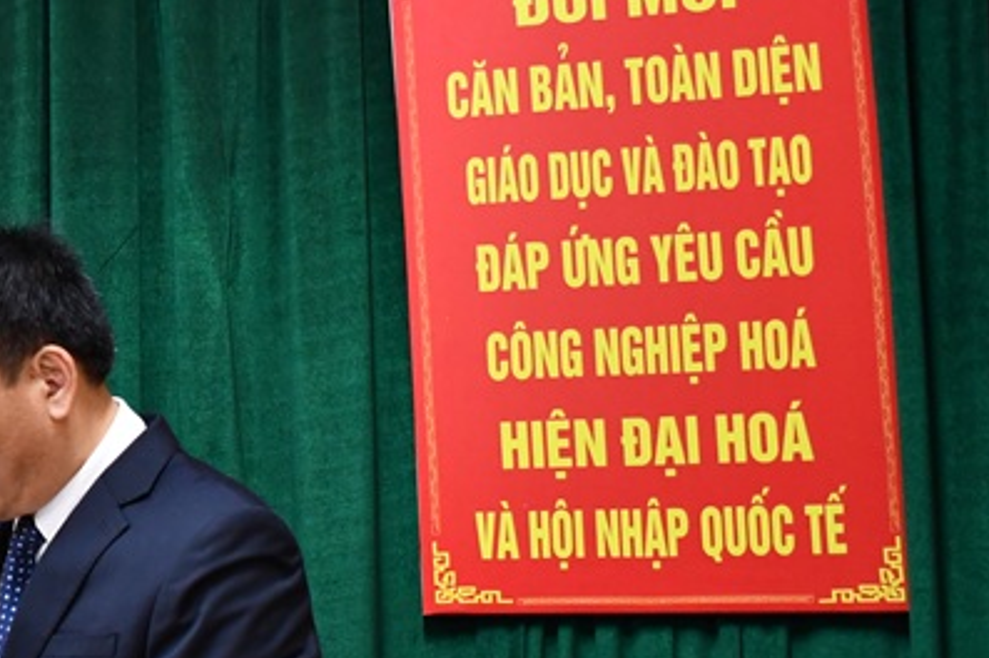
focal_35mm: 68
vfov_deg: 20.0
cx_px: -194
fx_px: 1867
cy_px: 309
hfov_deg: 26.4
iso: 2000
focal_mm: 18
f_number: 3.5
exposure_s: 1/125
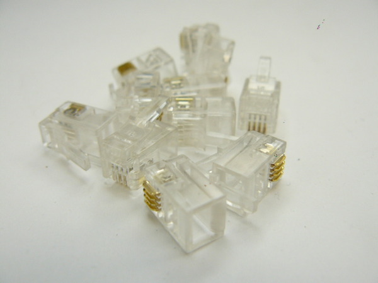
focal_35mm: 36
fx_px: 393
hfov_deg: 51.4
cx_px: 189
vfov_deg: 39.7
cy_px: 142
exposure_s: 1/60
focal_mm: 6
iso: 100
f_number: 2.8
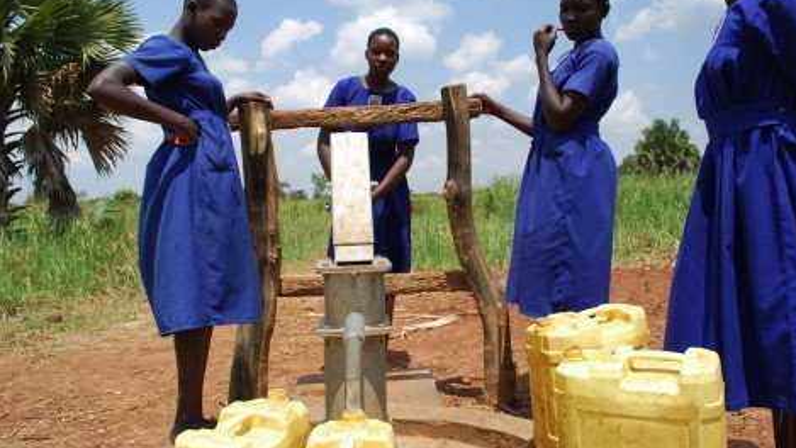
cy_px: 179
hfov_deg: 66.1
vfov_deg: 40.0
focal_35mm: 29
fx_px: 612
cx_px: 406
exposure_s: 1/200
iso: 100
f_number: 7.1
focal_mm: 18
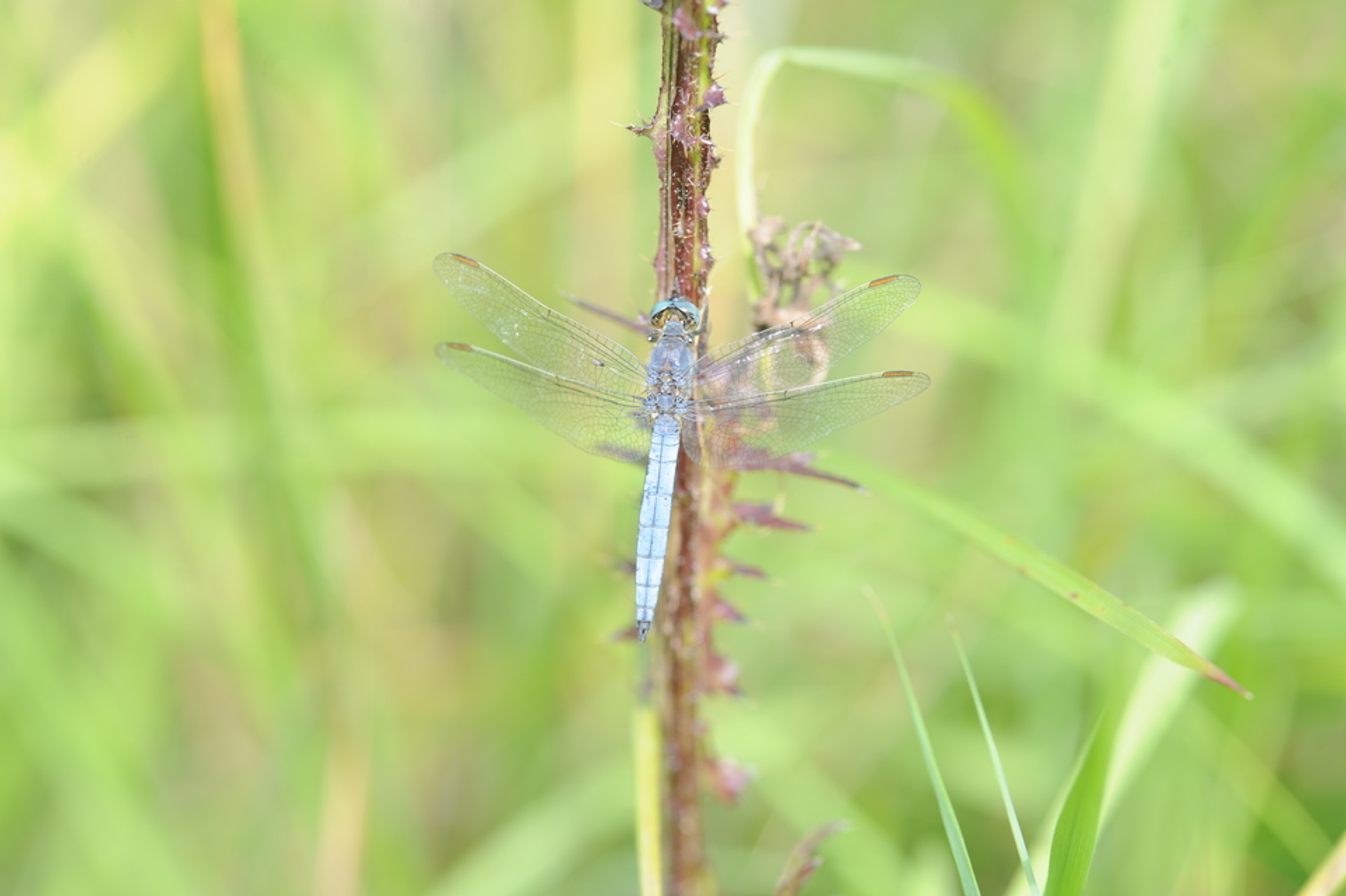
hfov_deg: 19.5
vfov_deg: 13.0
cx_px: 673
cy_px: 448
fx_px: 3924
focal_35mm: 105
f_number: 6.3
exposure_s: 1/160
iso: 200
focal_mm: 105
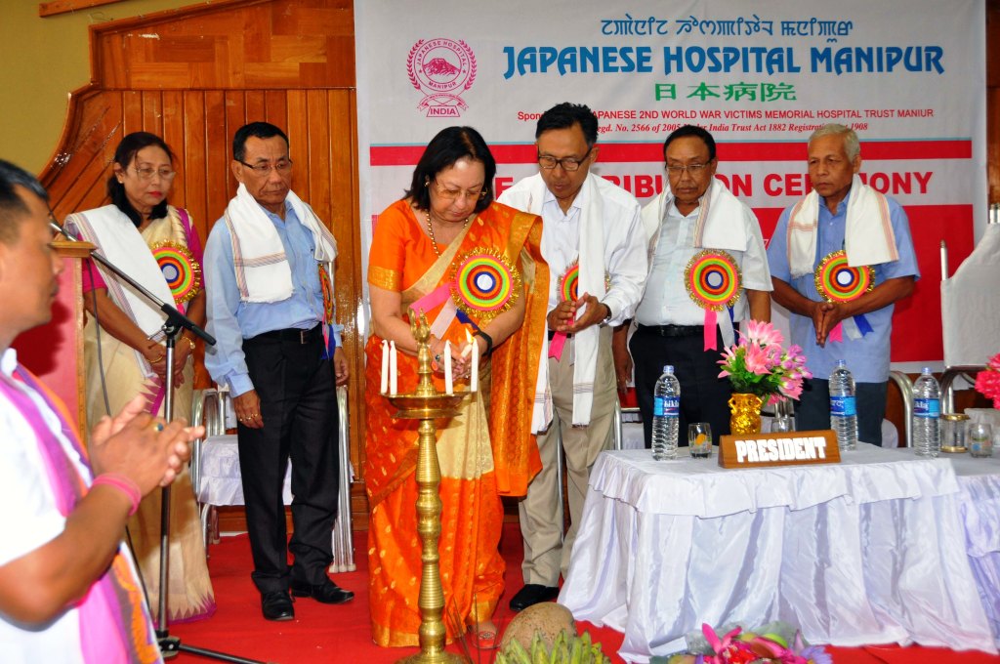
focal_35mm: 33
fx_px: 915
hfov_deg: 57.3
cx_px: 500
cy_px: 332
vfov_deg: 39.9
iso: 800
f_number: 4
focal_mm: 22
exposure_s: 1/60
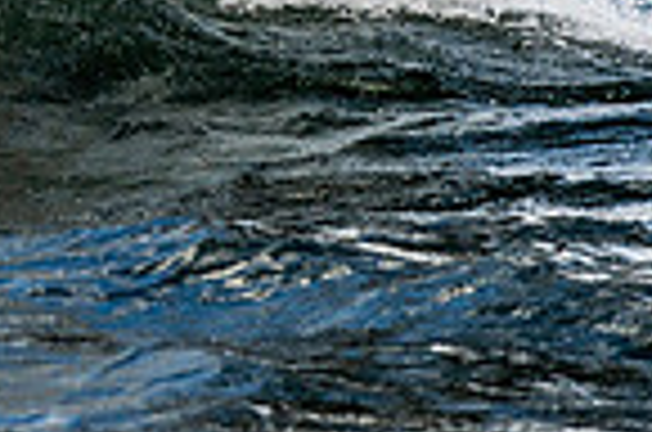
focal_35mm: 621
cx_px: -414
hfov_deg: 3.3
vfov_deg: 2.2
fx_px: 11222
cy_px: -351
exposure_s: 1/2000
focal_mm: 155
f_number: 5.6
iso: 500
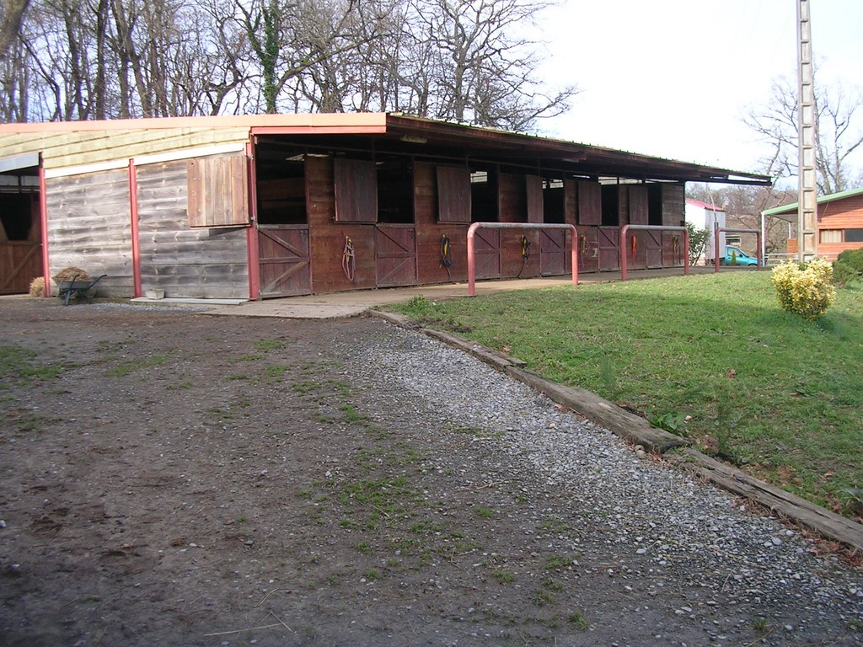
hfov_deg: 49.0
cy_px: 324
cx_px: 432
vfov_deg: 37.7
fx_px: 947
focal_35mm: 38
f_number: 2.8
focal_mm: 5.8
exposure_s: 1/255
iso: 50
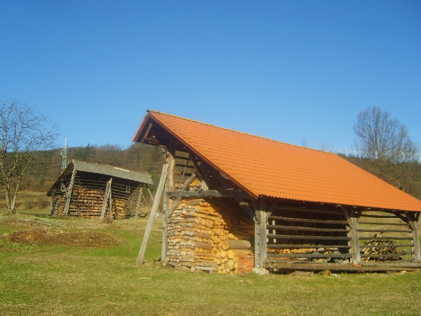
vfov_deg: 36.8
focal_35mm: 39
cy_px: 157
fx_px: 474
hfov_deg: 47.8
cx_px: 195
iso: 50
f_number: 2.8
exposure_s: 1/1000
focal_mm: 5.8
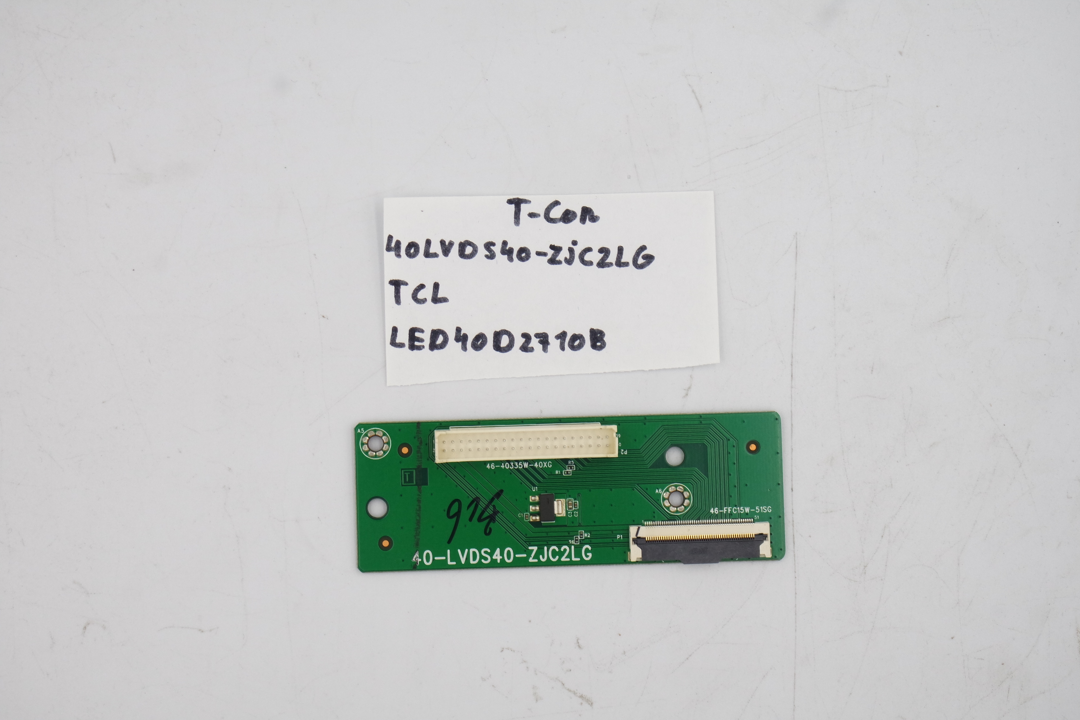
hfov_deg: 28.1
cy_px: 360
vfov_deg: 18.9
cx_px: 540
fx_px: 2160
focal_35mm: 72
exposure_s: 1/160
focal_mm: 27
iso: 200
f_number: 5.6
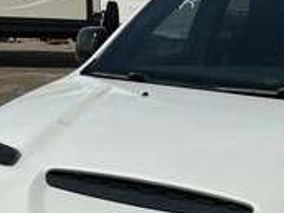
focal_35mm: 65
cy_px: 238
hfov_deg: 29.4
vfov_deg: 21.4
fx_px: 533
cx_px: 210
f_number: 1.8
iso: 25
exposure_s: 1/8621
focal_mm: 3
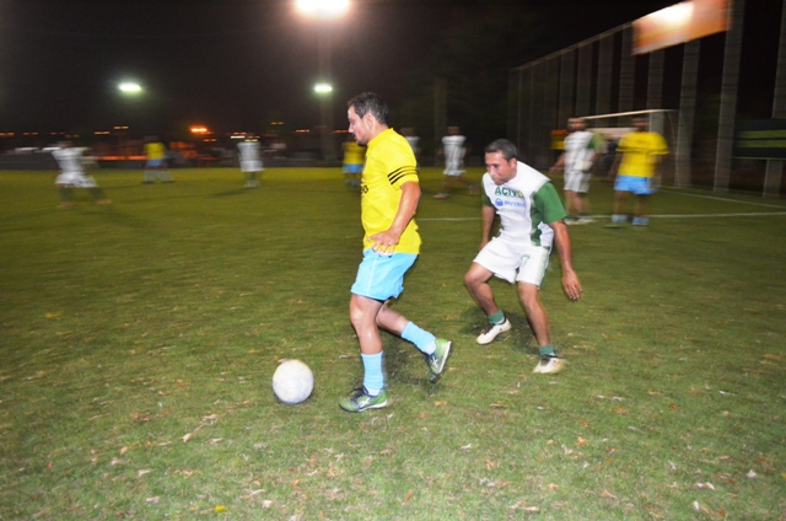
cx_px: 393
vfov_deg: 47.7
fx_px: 588
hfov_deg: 67.5
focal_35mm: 27
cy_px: 260
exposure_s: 1/60
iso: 3200
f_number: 3.5
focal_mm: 18
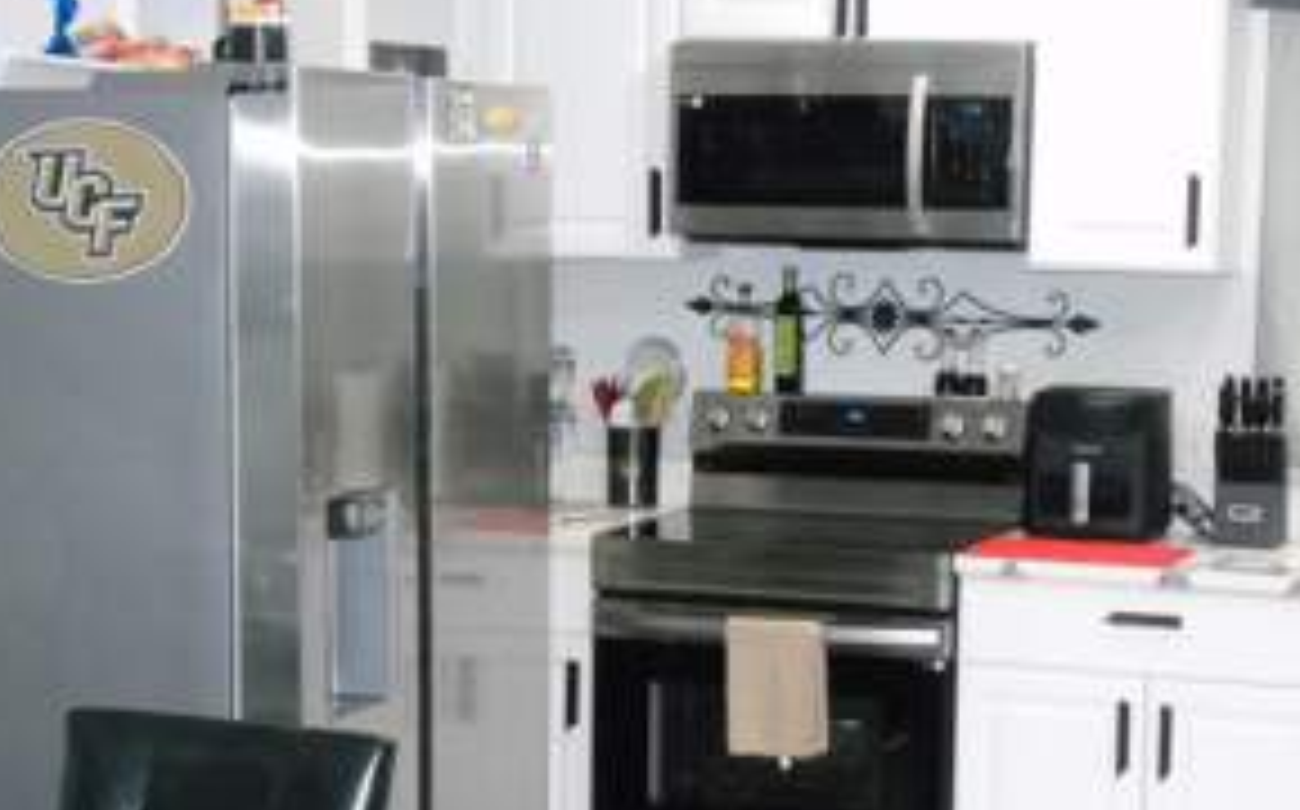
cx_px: 621
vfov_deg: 16.0
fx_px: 2867
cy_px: 556
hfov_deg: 25.5
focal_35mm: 81
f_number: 4.1
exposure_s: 1/50
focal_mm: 8.2
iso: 800
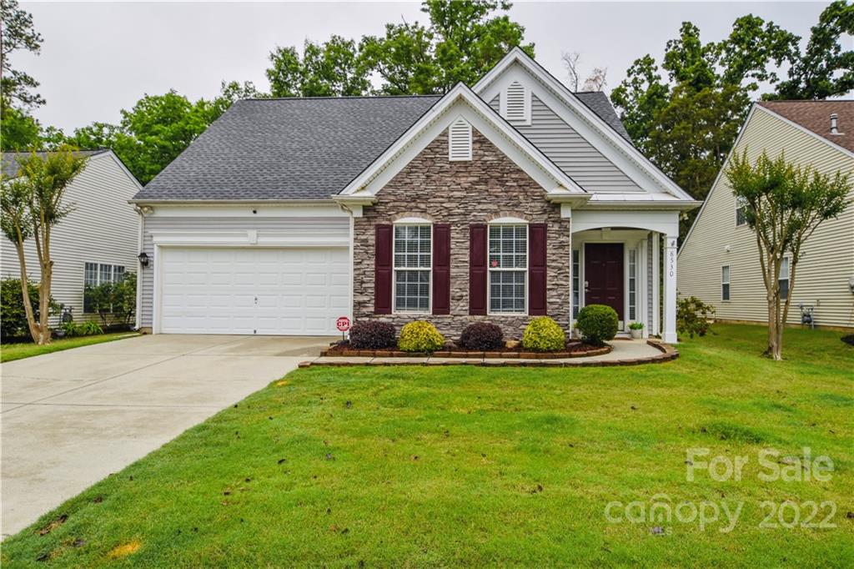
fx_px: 498
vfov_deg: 59.5
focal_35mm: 21
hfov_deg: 81.2
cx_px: 427
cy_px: 284
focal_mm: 14
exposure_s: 1/200
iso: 100
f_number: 7.1
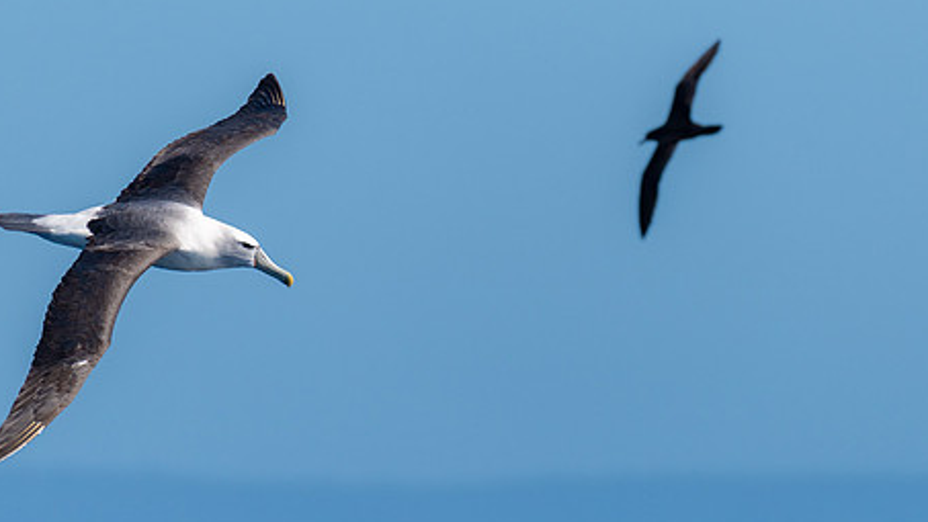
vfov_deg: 1.3
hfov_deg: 2.2
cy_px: 251
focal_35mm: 970
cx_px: 574
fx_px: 23873
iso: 220
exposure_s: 1/2500
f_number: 6.3
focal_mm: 500
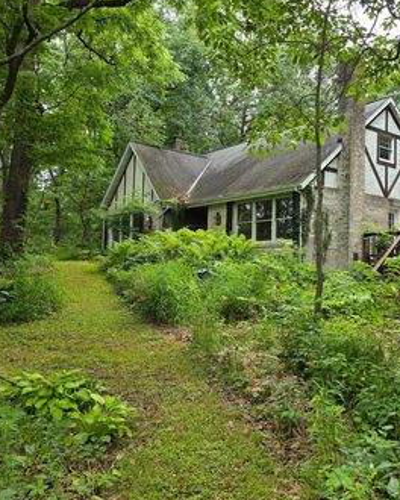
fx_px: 503
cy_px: 240
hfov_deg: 43.1
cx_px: 242
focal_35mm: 34
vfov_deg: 52.8
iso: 40
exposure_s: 1/359
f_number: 1.7
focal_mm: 6.3
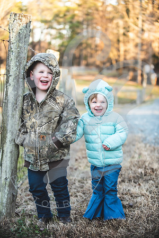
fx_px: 464
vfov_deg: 28.8
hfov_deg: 19.5
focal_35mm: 70
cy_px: 119
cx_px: 80
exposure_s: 1/320
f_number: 2.8
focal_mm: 70
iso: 100
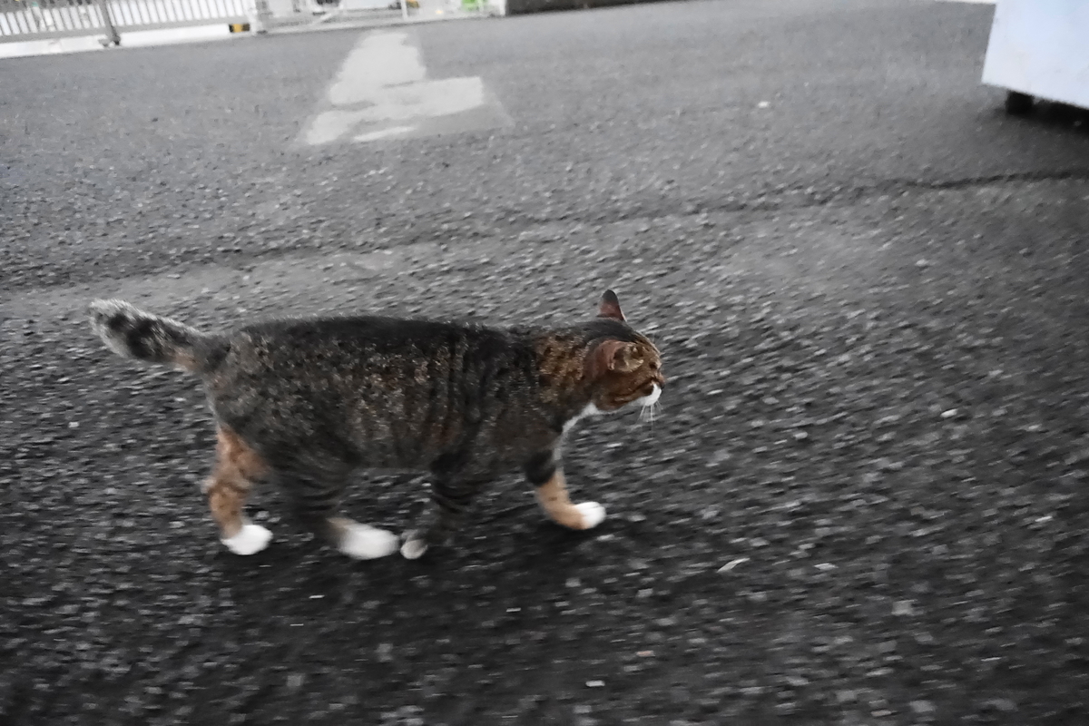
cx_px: 544
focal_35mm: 24
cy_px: 363
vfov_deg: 53.1
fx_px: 726
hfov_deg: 73.7
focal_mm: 8.8
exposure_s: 1/40
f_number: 1.8
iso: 6400
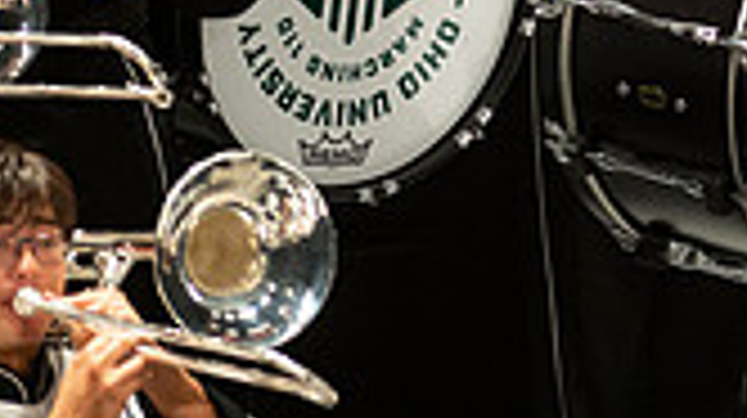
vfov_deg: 1.1
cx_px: 882
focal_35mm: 1096
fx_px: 21688
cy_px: -346
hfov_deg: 2.0
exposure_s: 1/500
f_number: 2.8
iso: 3200
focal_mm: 300
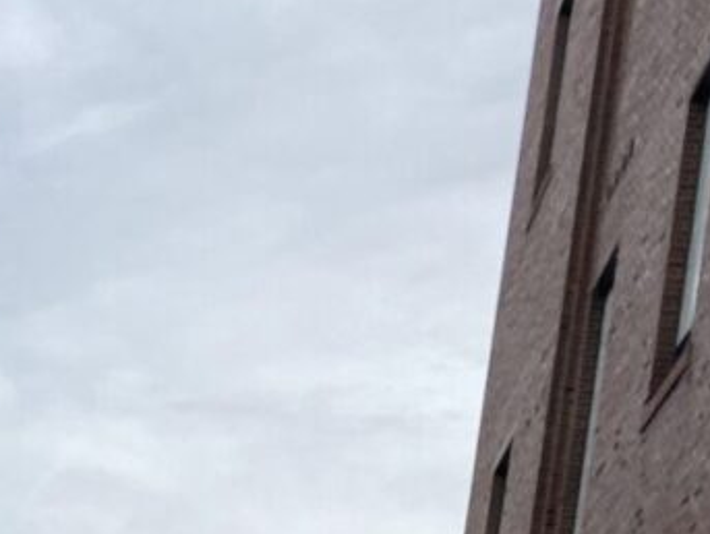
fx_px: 2238
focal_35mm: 109
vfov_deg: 12.4
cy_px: 965
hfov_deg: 14.7
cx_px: -729
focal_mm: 4.25
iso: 32
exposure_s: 1/981
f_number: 1.8
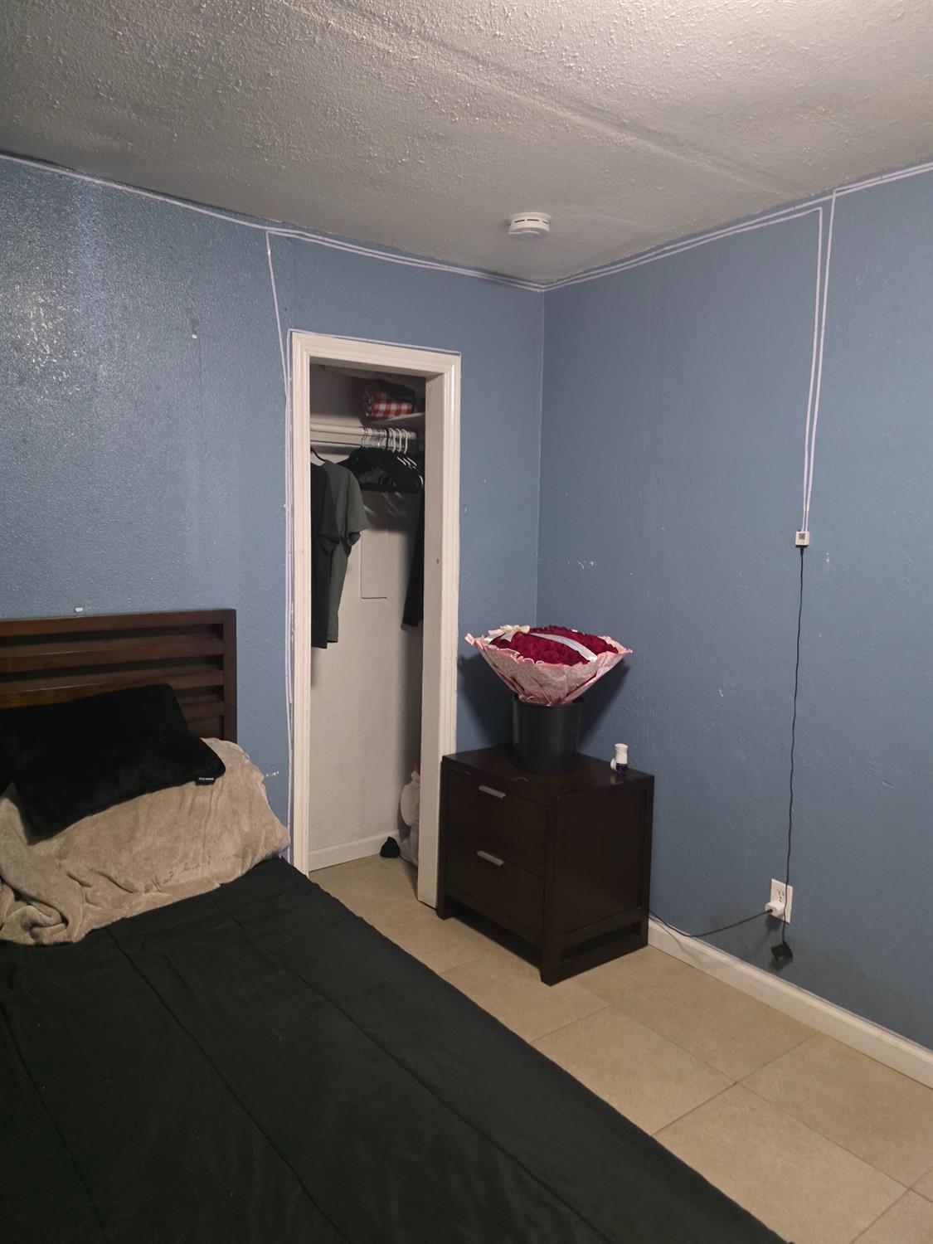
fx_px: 827
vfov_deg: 73.9
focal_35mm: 23
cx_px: 466
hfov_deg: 58.9
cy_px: 622
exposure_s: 1/40
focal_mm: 6.3
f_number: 1.7
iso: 1250
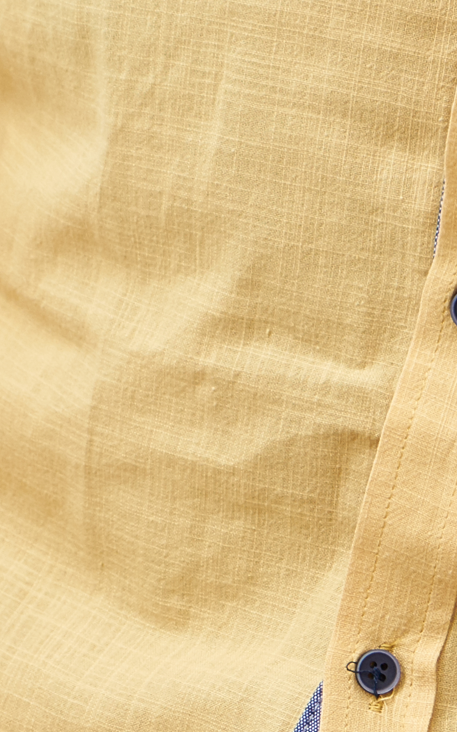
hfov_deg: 3.4
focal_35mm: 387
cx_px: 501
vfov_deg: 5.4
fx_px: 7713
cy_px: -307
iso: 200
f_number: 4
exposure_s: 1/250
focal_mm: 70
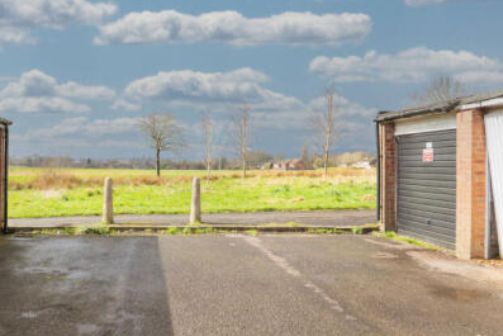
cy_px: 160
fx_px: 461
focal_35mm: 33
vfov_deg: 40.0
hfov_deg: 55.8
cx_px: 162
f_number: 7.1
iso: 160
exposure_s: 1/100
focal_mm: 20
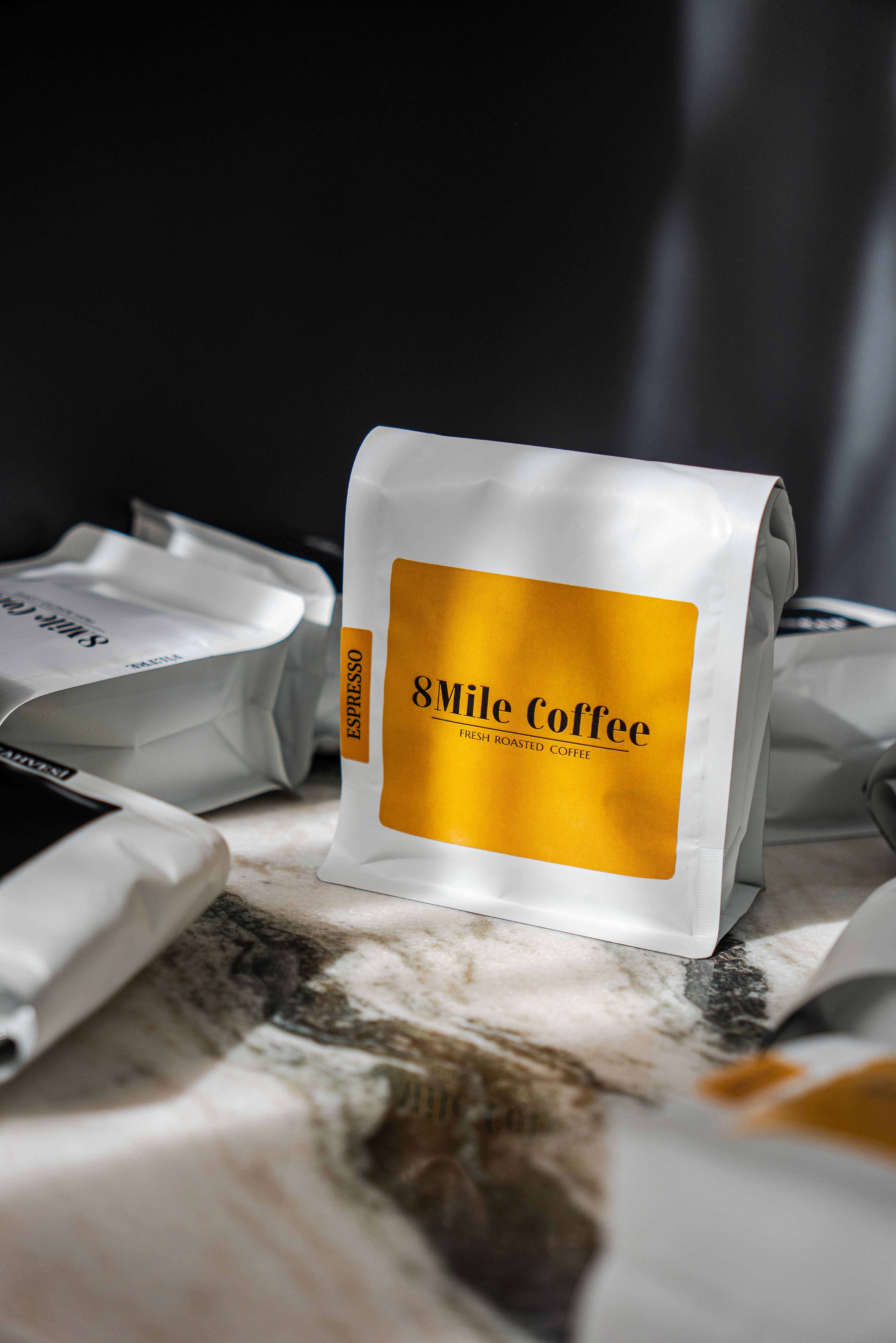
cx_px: 448
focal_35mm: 75
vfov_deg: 27.0
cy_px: 672
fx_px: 2800
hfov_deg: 18.2
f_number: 2.8
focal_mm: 50
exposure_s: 1/160
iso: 200
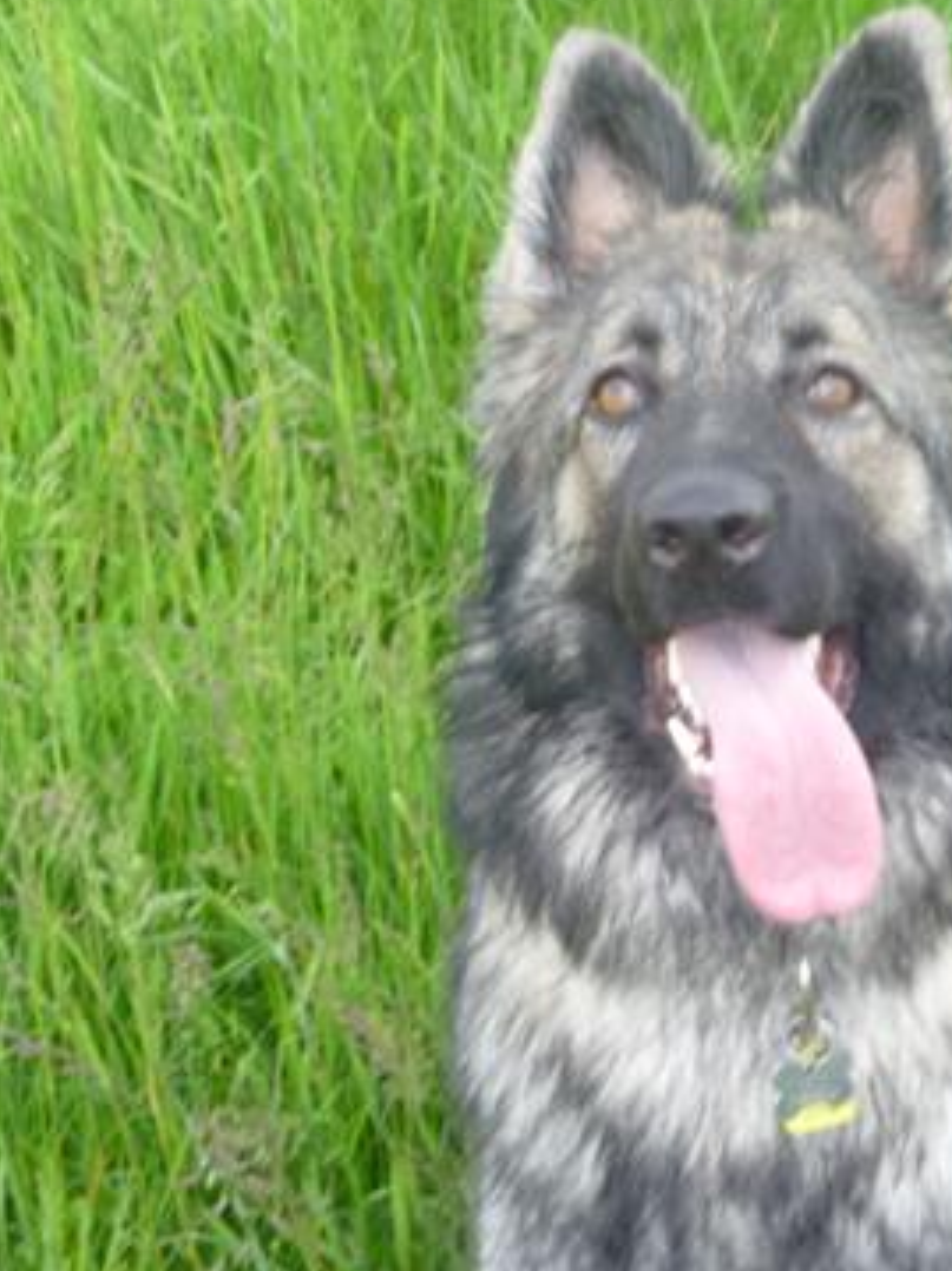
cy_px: 793
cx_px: 623
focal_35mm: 95
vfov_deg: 20.6
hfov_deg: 15.5
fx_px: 3486
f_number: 4.8
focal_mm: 12.7
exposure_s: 1/40
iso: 100
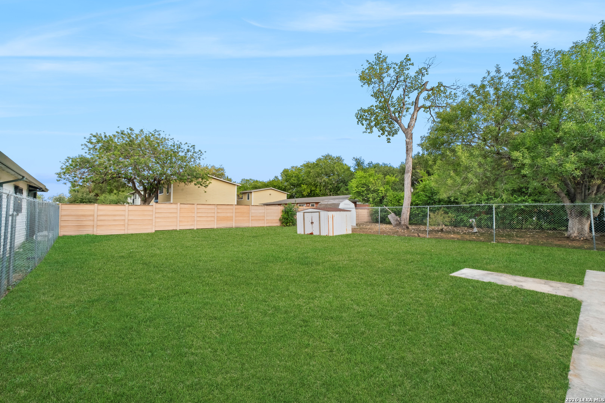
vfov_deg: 77.3
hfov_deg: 100.4
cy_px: 202
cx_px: 302
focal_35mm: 15
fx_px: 252
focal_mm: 10
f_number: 10
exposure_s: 1/70
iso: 400
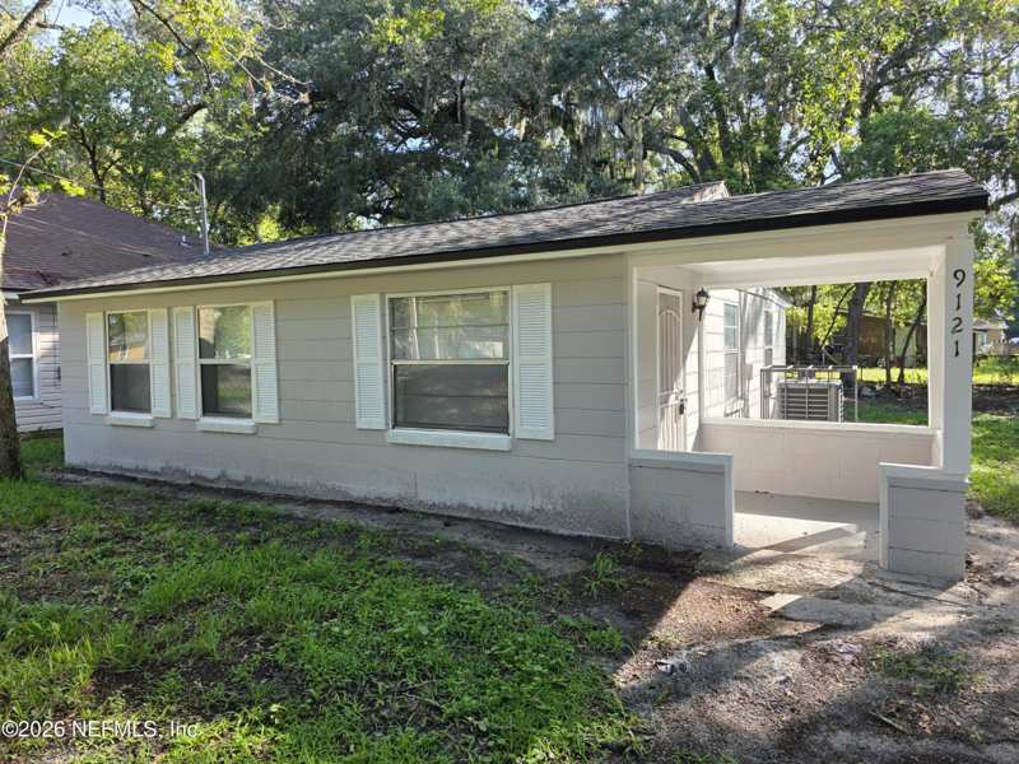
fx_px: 677
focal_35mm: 23
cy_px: 382
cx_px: 510
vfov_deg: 58.9
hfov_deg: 73.9
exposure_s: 1/359
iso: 32
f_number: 1.7
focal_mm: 6.3
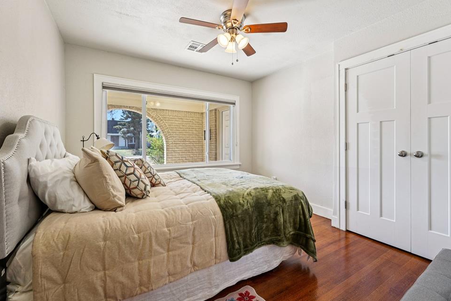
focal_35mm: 15
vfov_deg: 77.3
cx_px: 225
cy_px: 146
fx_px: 188
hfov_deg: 100.4
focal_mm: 14
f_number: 8
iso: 400
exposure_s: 1/30
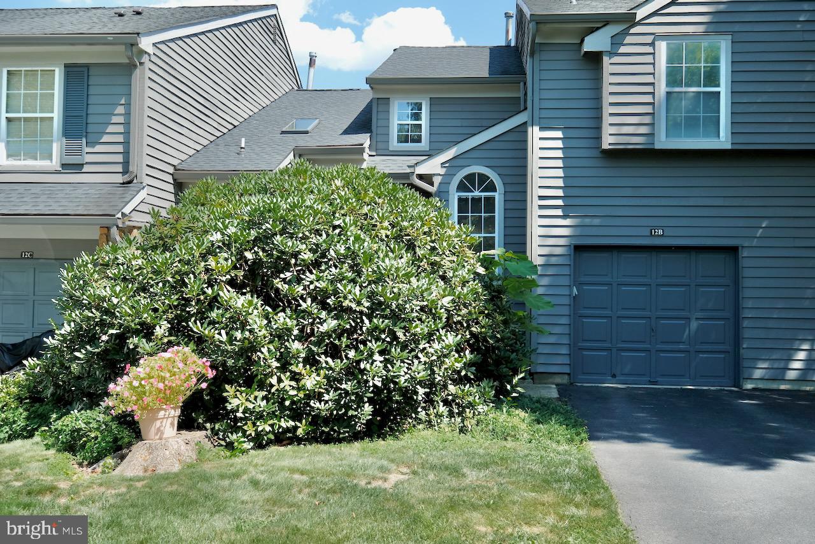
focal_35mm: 36
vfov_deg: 36.9
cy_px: 272
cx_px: 408
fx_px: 815
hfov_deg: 53.1
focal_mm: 24
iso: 200
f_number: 7.1
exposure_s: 1/250
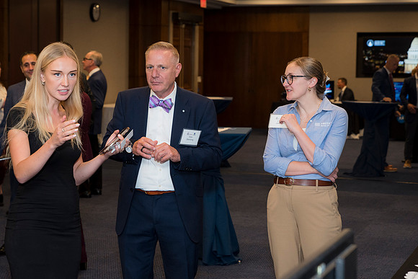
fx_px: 813
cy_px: 140
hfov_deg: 28.8
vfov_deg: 19.5
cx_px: 209
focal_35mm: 70
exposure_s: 1/125
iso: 800
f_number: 5
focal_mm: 70
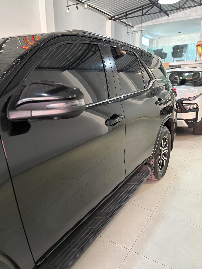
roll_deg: +0.3
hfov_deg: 53.1
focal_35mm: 26
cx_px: 101
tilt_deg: -15.3
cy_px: 134
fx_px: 202
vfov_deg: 67.3
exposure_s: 1/40
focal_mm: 5.96
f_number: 1.6
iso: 500
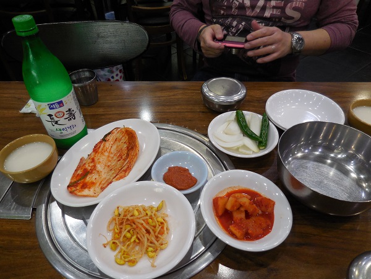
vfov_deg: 54.9
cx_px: 186
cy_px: 140
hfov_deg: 69.4
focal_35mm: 25
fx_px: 268
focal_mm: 4.5
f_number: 3.3
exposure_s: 1/30
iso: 200
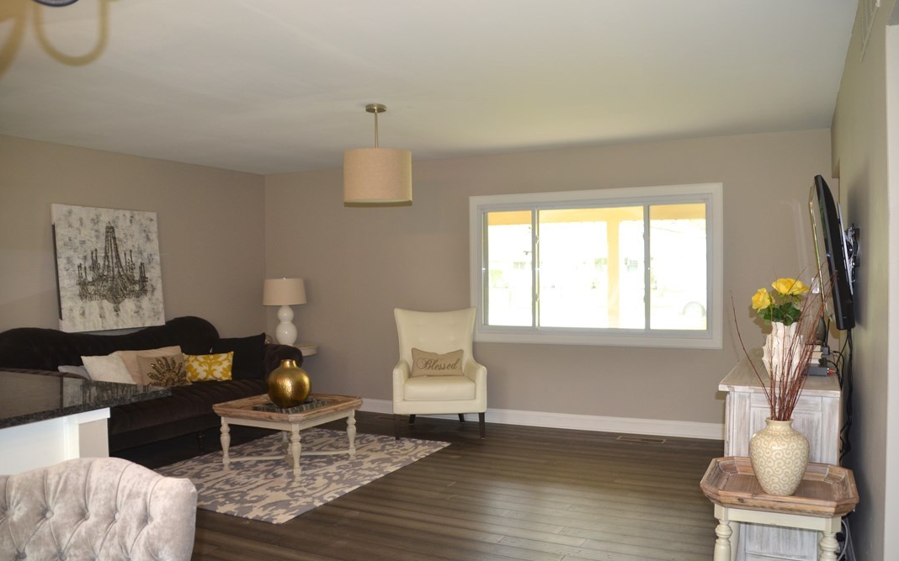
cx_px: 449
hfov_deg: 66.5
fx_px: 686
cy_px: 278
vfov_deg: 44.5
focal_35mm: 28
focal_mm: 18
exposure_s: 1/80
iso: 400
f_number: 3.5
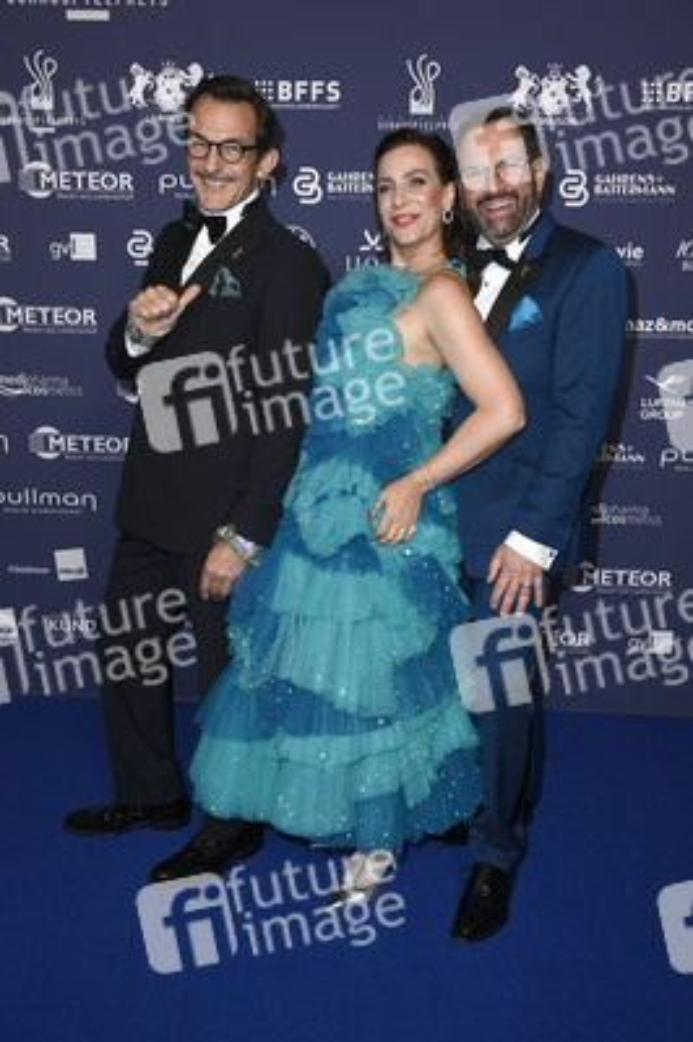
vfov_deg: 54.5
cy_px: 521
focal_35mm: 35
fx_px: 1012
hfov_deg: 37.8
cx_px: 346
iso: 400
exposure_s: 1/250
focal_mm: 35
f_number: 5.6
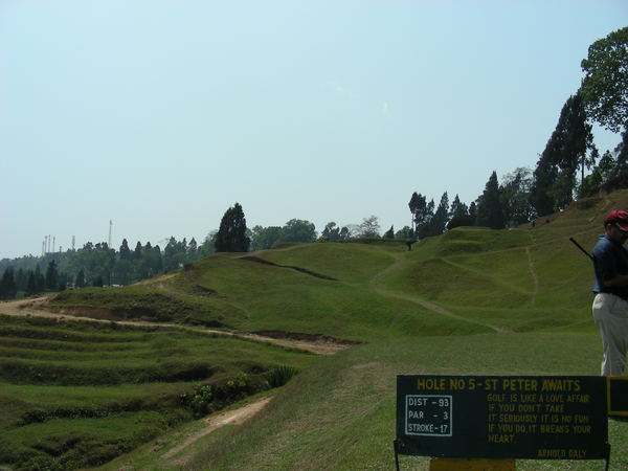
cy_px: 236
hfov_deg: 49.0
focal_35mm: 38
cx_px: 314
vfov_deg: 37.7
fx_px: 689
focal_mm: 6.3
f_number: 4
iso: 50
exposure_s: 1/600
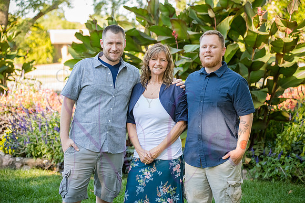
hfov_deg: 25.4
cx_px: 152
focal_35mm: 80
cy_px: 102
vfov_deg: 17.1
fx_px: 678
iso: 800
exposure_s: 1/500
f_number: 4
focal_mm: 80
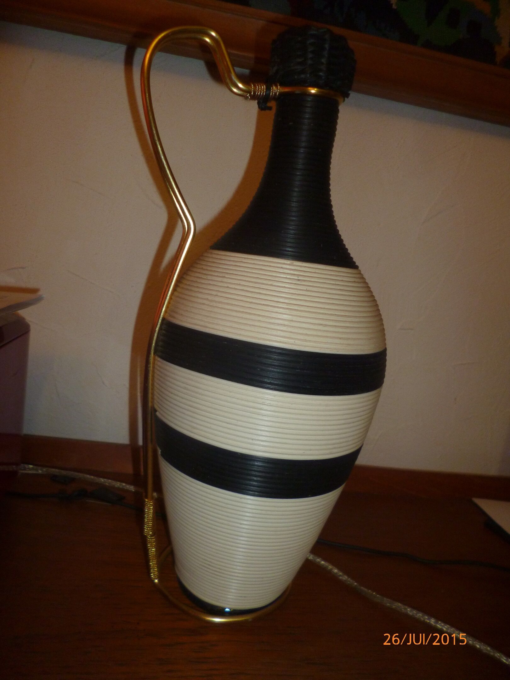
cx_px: 255
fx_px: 471
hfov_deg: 56.8
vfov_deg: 71.6
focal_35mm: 24
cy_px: 340
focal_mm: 4.3
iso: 160
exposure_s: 1/60
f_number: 2.5
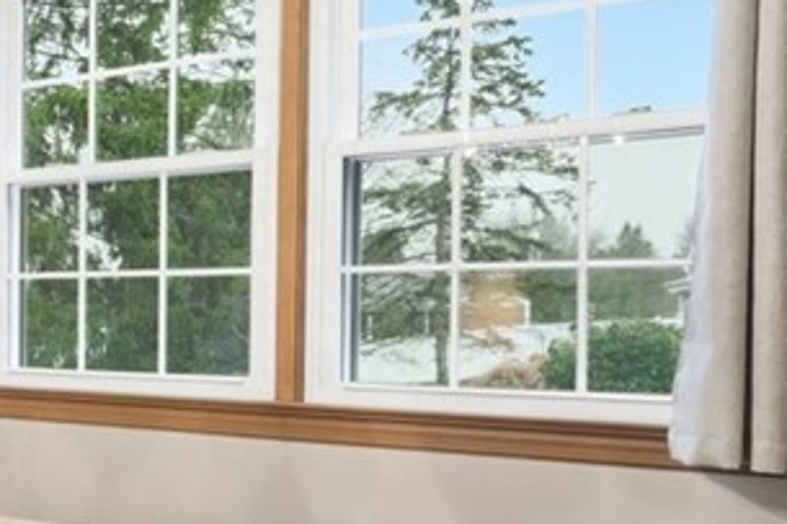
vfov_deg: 23.7
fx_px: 1245
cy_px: 325
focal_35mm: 57
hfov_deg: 26.0
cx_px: -387
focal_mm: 16
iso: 400
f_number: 8
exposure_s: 1/90
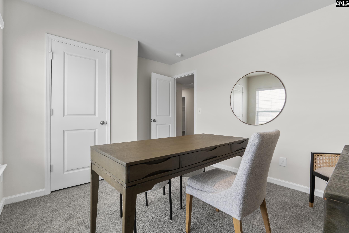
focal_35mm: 16
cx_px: 174
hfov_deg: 95.0
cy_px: 116
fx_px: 160
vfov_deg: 72.1
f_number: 6.3
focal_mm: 11
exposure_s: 1/10
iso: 200
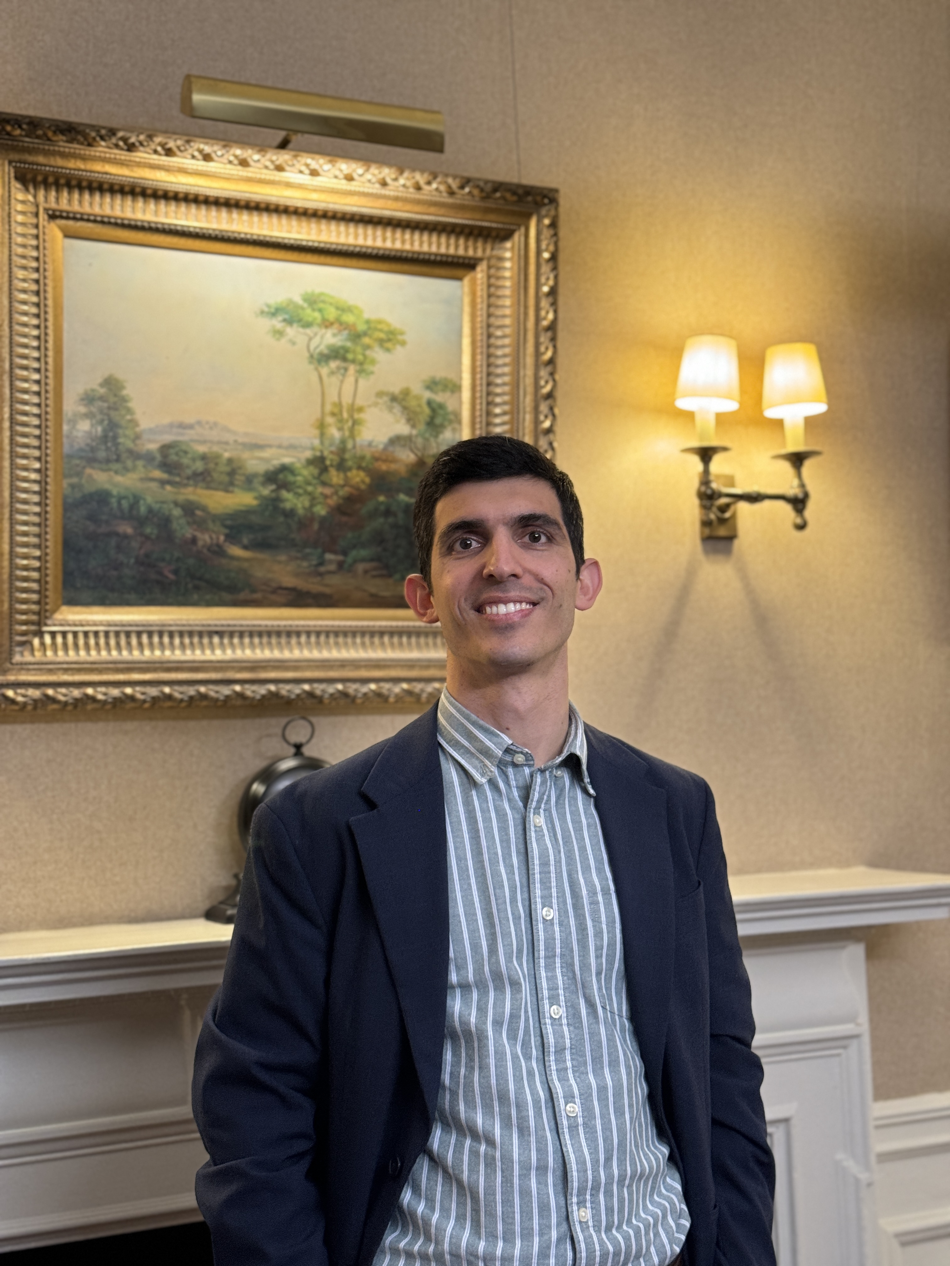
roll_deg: +1.3
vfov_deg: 39.7
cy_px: 633
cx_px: 475
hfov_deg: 30.3
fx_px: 1756
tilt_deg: +4.6
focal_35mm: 48
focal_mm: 6.76
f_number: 1.78
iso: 250
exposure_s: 1/60
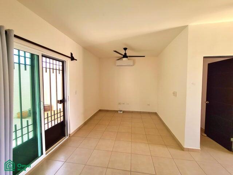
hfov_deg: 106.2
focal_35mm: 13
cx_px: 116
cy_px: 88
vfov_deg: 89.9
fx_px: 88
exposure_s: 1/120
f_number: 2.2
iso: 64
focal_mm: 2.22
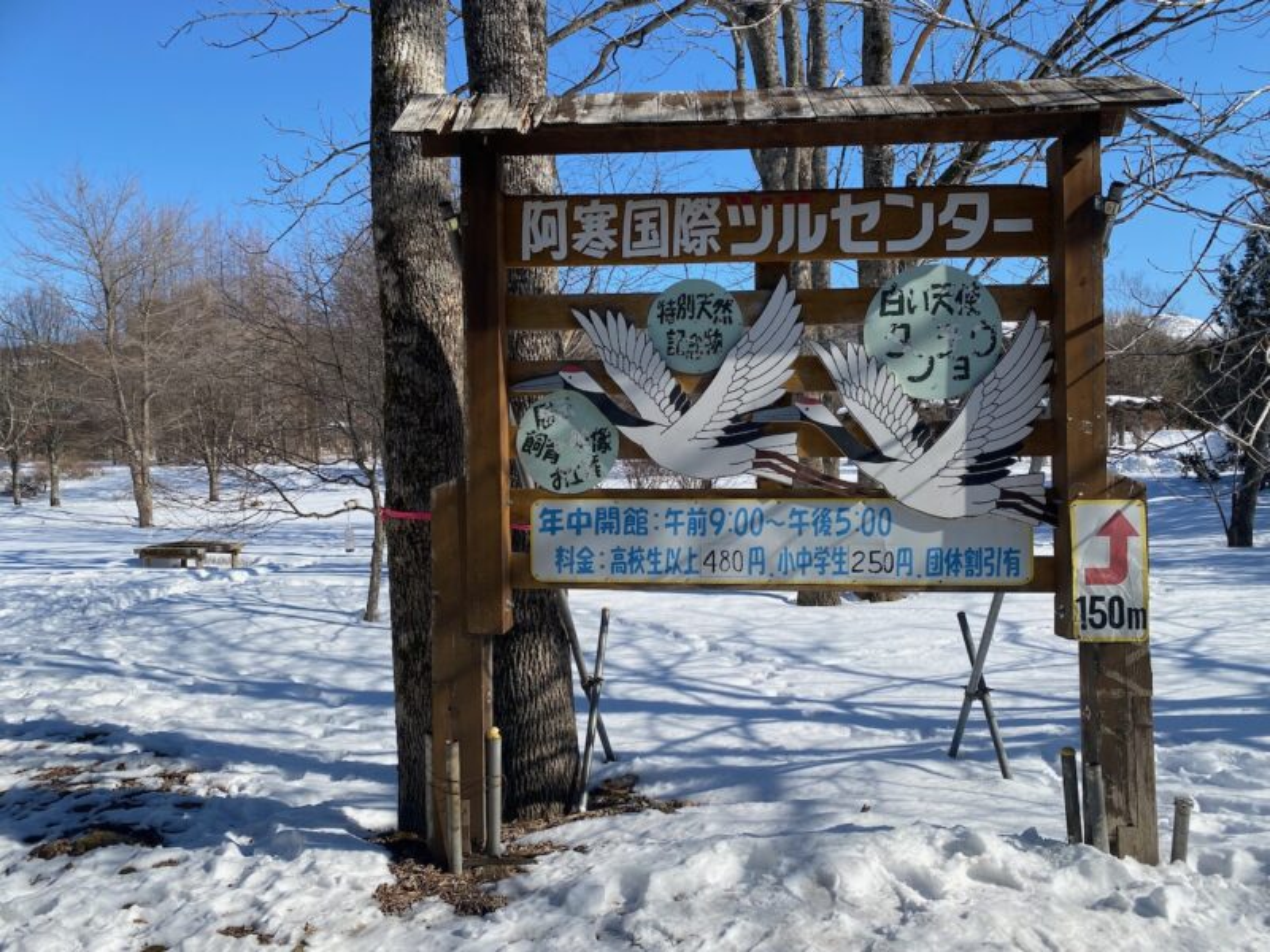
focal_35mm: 26
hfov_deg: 67.3
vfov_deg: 53.1
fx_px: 954
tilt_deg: -2.1
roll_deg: +1.1
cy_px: 476
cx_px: 635
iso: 32
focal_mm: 4.25
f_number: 1.8
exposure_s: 1/4444
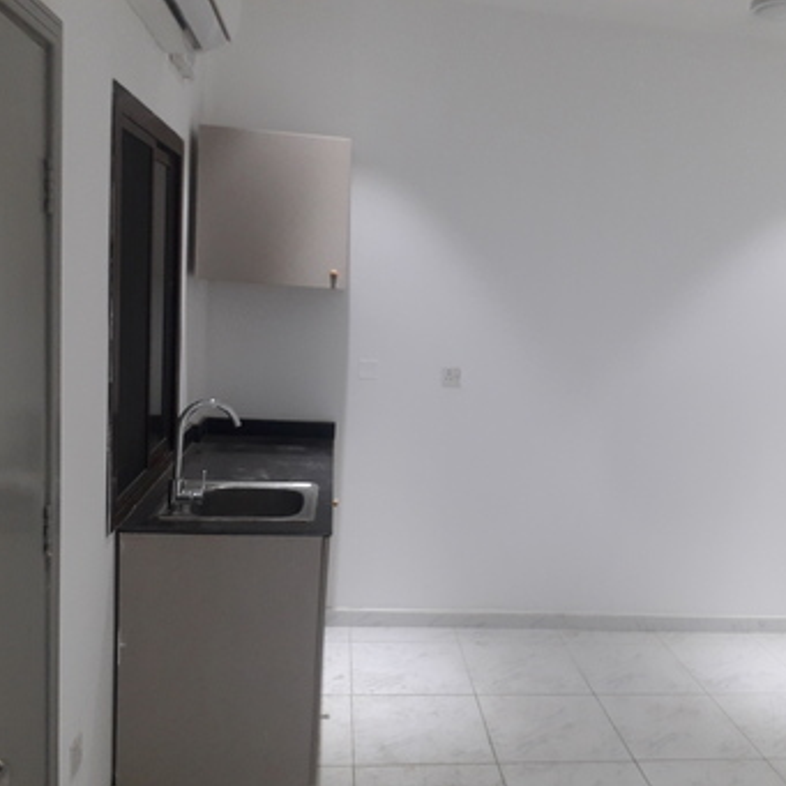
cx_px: 462
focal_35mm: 32
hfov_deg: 50.8
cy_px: 393
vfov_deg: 51.1
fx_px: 822
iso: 125
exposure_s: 1/50
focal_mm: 3.6
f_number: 1.9
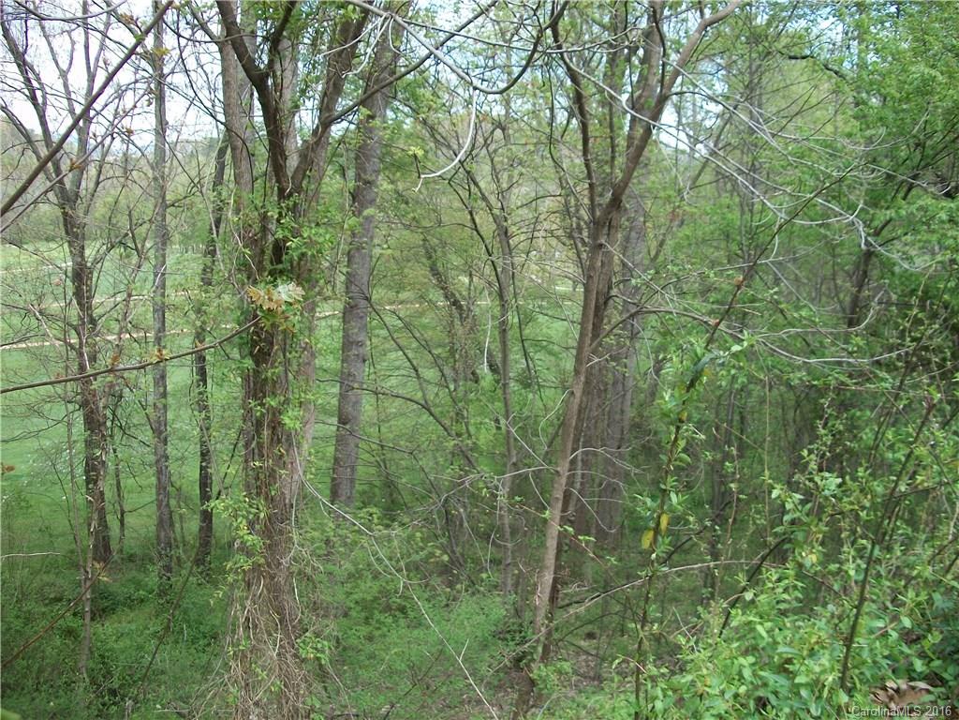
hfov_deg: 56.8
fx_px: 887
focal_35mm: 32
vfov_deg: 44.2
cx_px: 480
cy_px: 360
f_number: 2.9
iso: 80
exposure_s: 1/250
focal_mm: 5.7
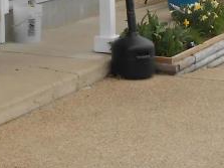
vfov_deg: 10.5
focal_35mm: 138
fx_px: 893
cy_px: -39
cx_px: -41
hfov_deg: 13.9
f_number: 3.8
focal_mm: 5.3
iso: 80
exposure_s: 1/200
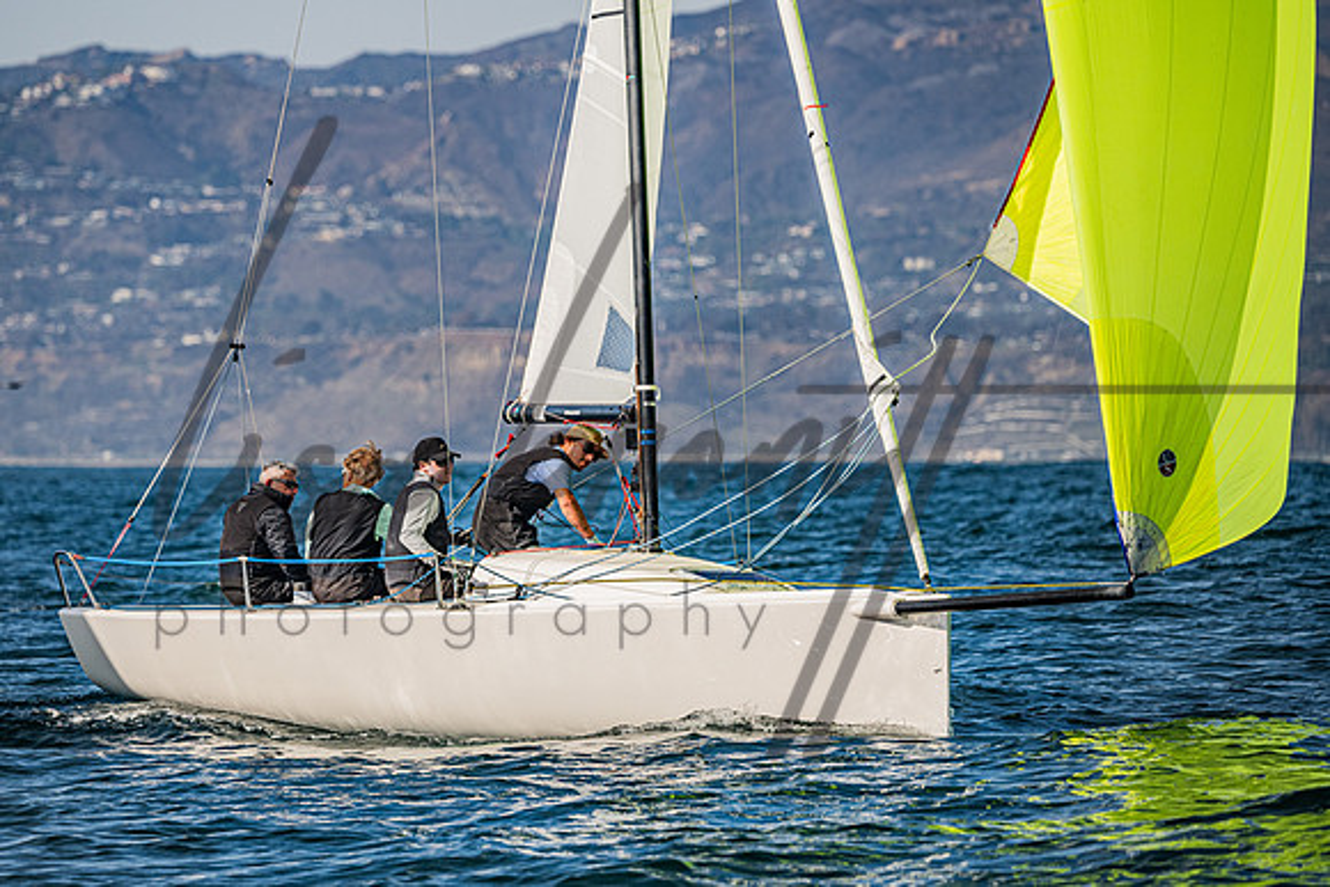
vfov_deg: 4.6
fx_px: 10936
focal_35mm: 296
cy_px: 383
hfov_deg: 7.0
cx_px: 524
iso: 320
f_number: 5.6
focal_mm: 240
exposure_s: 1/3200
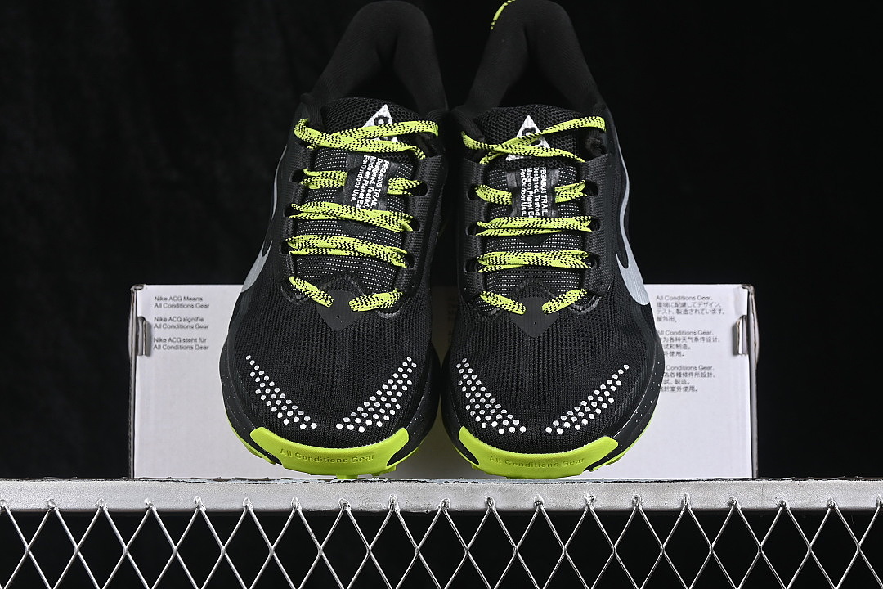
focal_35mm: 75
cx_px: 442
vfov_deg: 18.2
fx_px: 1839
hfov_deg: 27.0
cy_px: 294
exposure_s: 1/60
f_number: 6.3
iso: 160
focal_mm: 50
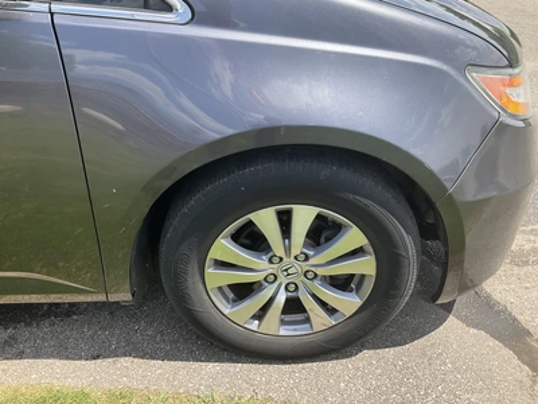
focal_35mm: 29
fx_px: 451
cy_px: 202
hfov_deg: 61.7
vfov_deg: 48.2
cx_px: 269
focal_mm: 3
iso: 25
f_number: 1.8
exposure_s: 1/804
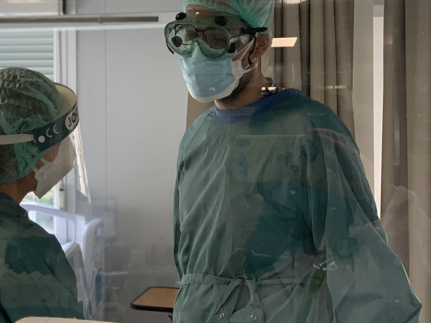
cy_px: 136
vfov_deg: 14.6
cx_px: 45
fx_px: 1258
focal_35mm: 101
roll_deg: -0.8
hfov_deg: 19.1
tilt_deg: +1.7
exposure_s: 1/122
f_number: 2.4
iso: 50
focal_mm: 6
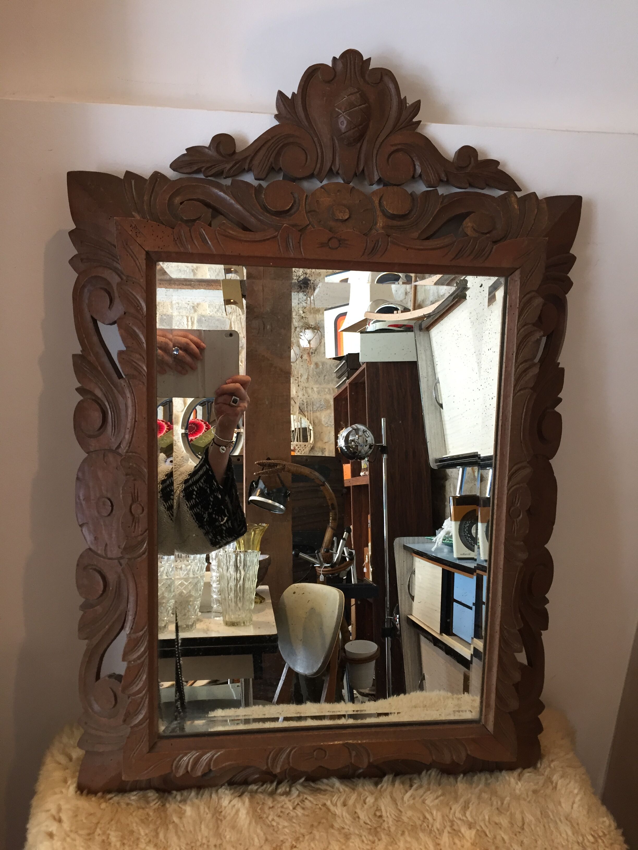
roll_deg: -3.3
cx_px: 319
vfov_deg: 61.7
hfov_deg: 48.2
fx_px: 713
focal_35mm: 29
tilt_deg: -19.0
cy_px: 425
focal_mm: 4.15
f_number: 2.2
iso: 125
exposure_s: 1/33
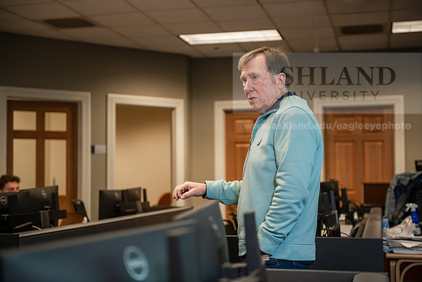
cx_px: 211
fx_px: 727
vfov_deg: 21.9
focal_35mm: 62
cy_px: 141
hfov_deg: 32.4
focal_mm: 62
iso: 800
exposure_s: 1/200
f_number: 2.8
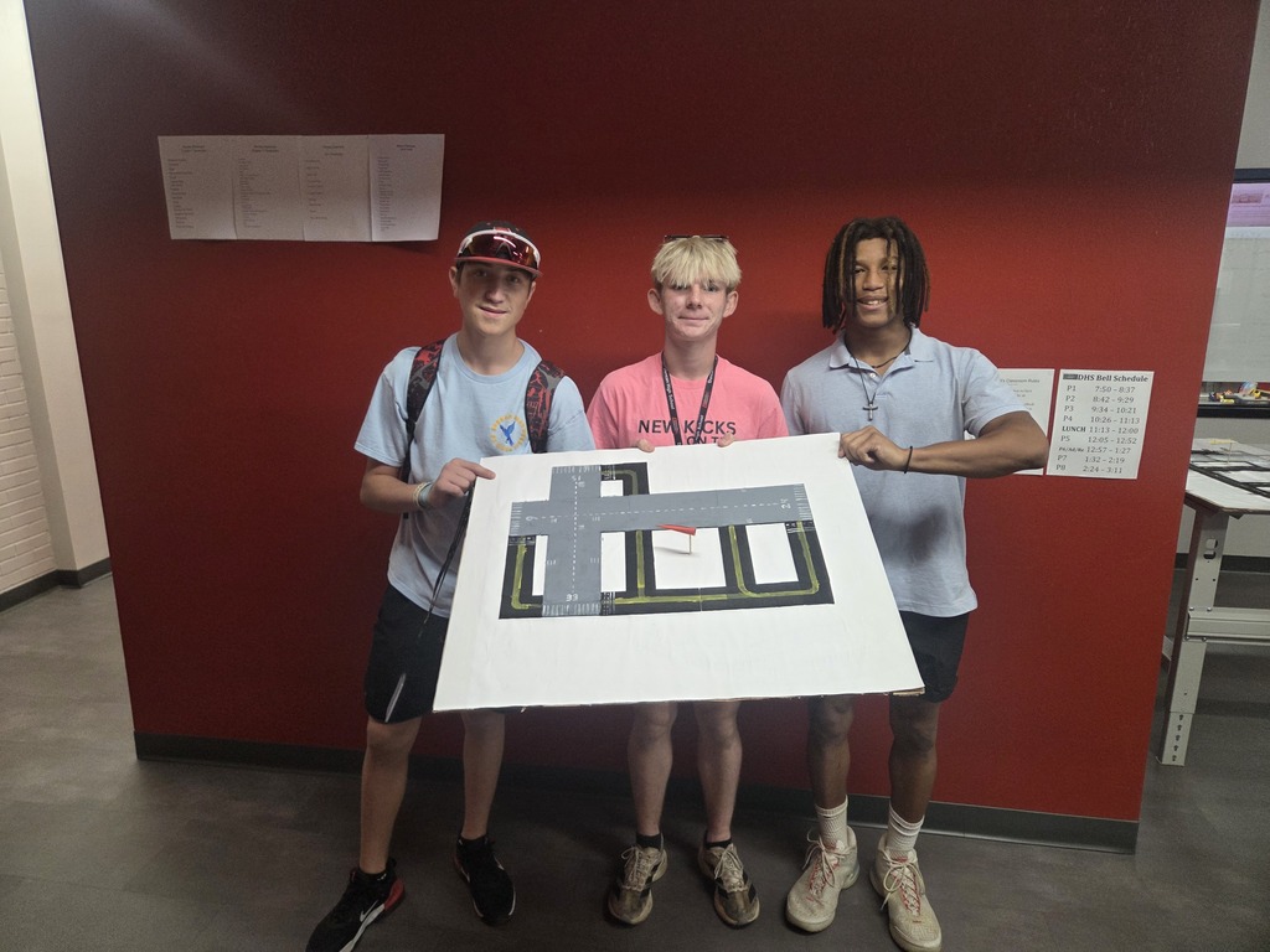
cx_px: 635
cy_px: 476
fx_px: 844
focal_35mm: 23
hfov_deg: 73.9
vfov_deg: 58.9
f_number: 1.8
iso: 320
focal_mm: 5.4
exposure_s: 1/120
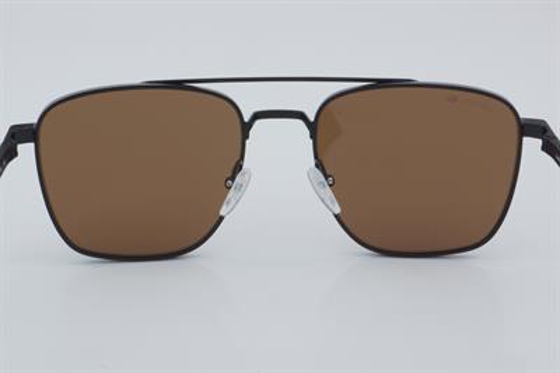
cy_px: 186
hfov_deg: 27.0
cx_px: 280
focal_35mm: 75
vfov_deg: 18.2
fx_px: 1166
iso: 100
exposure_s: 1/4
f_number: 32
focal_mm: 50
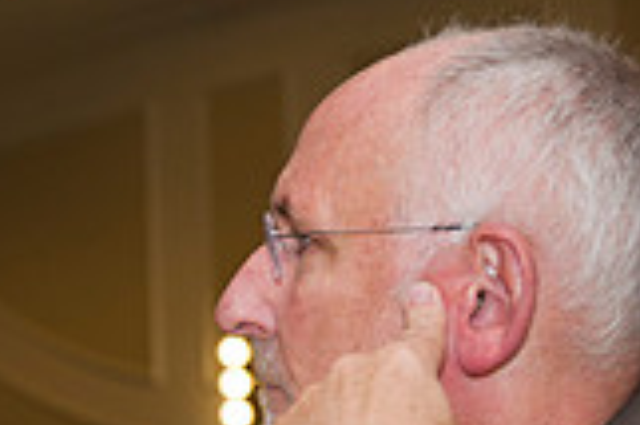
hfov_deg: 8.9
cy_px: 481
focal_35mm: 223
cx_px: -509
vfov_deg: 6.1
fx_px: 3960
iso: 800
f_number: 5
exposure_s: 1/125
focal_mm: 62
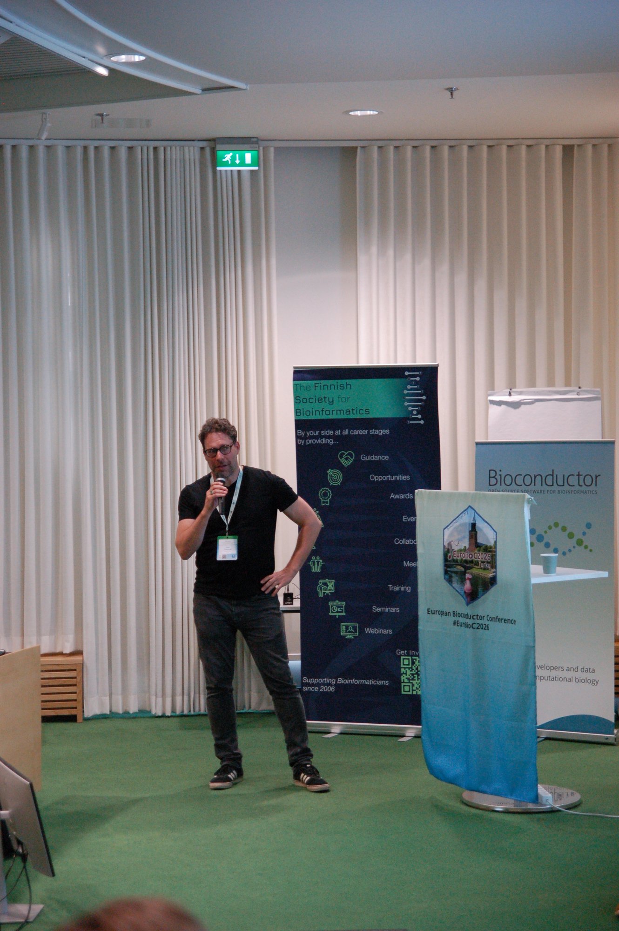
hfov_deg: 18.2
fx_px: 1938
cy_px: 466
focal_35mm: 75
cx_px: 310
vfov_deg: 27.0
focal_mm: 50
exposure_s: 1/125
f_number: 2.8
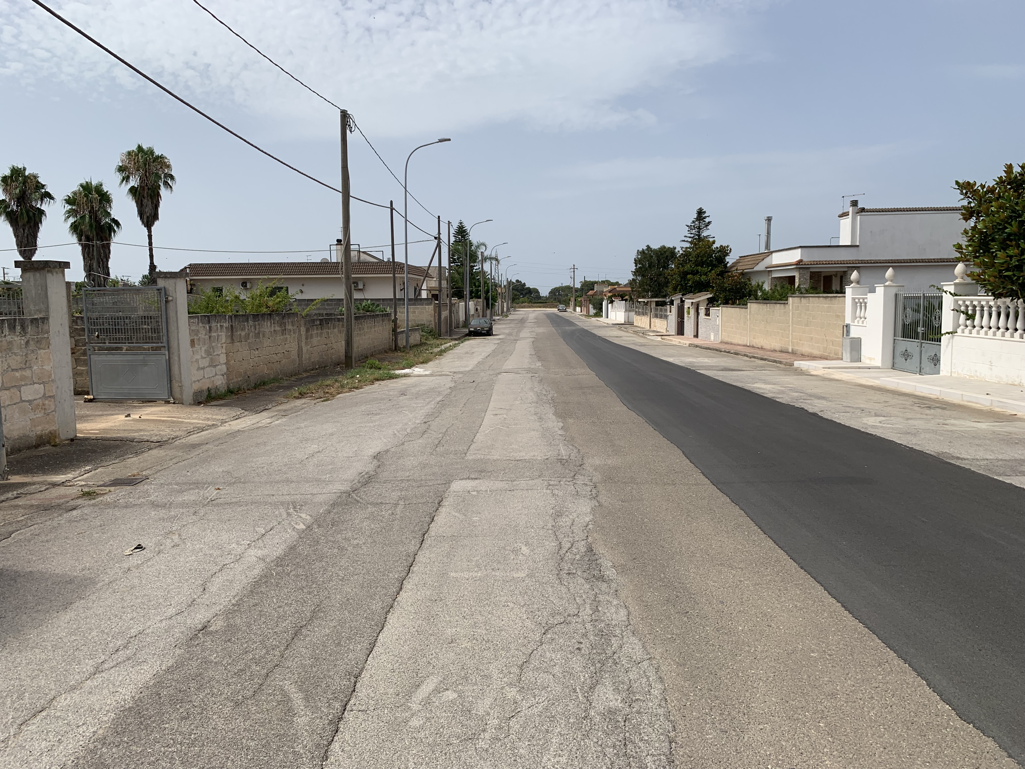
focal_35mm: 26
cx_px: 512
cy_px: 384
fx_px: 770
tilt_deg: -5.4
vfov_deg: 53.1
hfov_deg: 67.3
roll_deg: -0.5
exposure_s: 1/3521
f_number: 1.8
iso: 25
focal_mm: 4.25
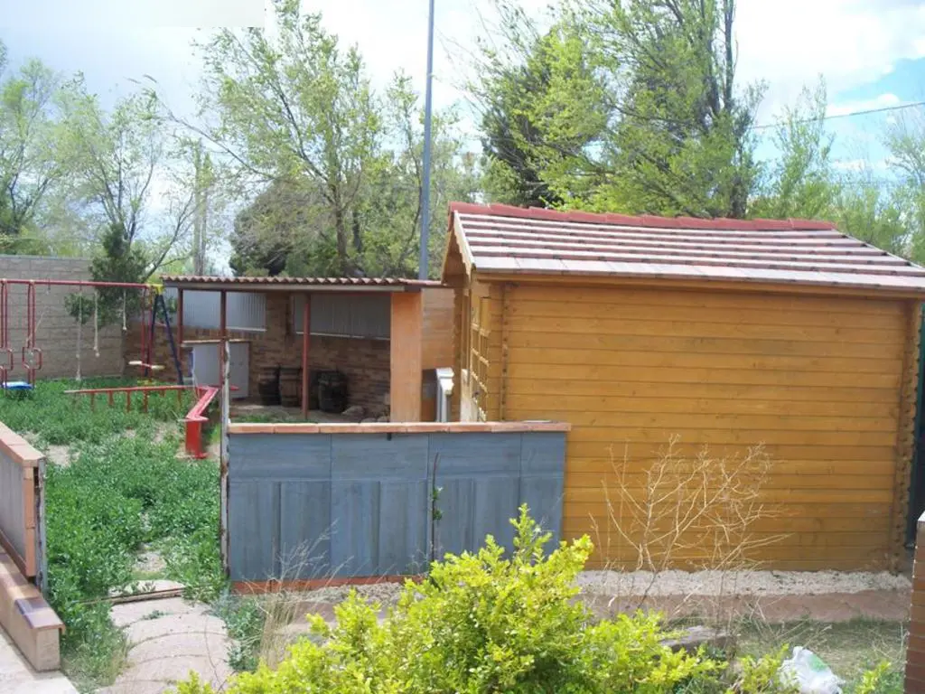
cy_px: 347
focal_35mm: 36
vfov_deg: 39.7
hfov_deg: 51.4
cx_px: 462
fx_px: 962
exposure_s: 1/640
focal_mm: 7.54
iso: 80
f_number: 2.8
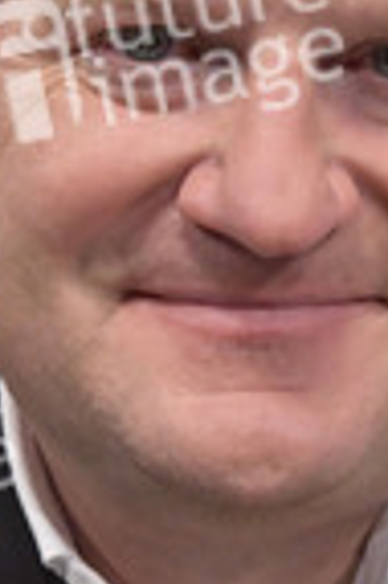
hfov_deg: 9.8
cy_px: 261
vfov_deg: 14.7
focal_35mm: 140
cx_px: 253
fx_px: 2269
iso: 2500
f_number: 6.3
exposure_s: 1/200
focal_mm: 50
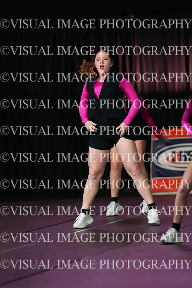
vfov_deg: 6.9
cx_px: 96
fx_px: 2398
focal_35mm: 300
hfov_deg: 4.6
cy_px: 144
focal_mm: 300
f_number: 3.5
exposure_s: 1/1250
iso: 16000
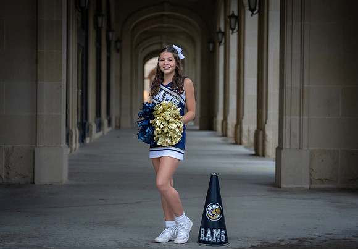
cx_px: 176
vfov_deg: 18.6
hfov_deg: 26.5
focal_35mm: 76
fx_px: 761
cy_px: 121
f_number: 2.8
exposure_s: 1/250
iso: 2500
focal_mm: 70
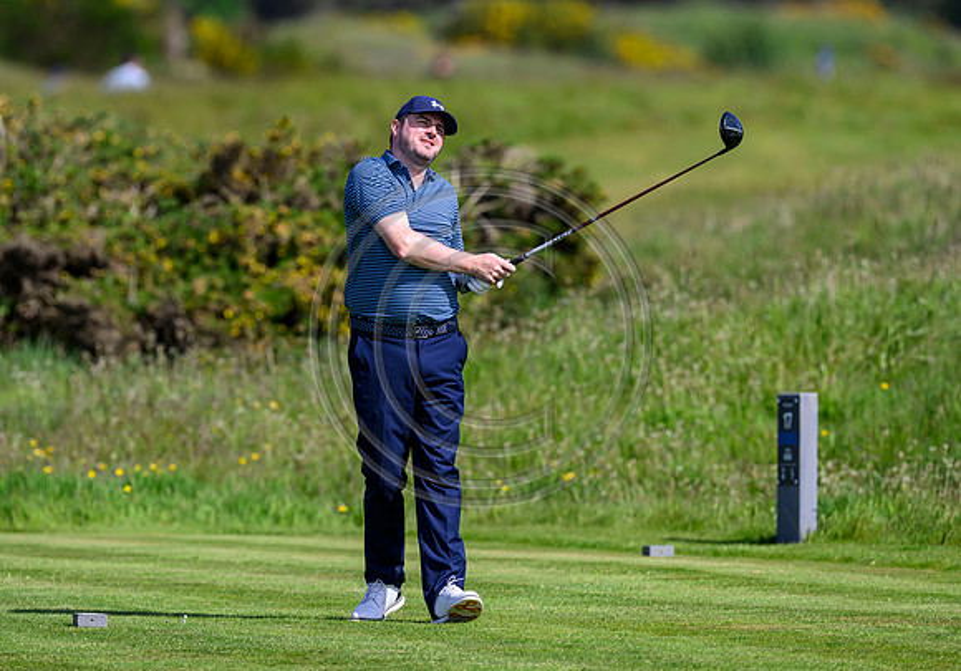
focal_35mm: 483
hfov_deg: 4.2
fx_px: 13091
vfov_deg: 2.9
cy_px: 293
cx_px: 492
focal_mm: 400
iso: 500
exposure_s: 1/5000
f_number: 4.5
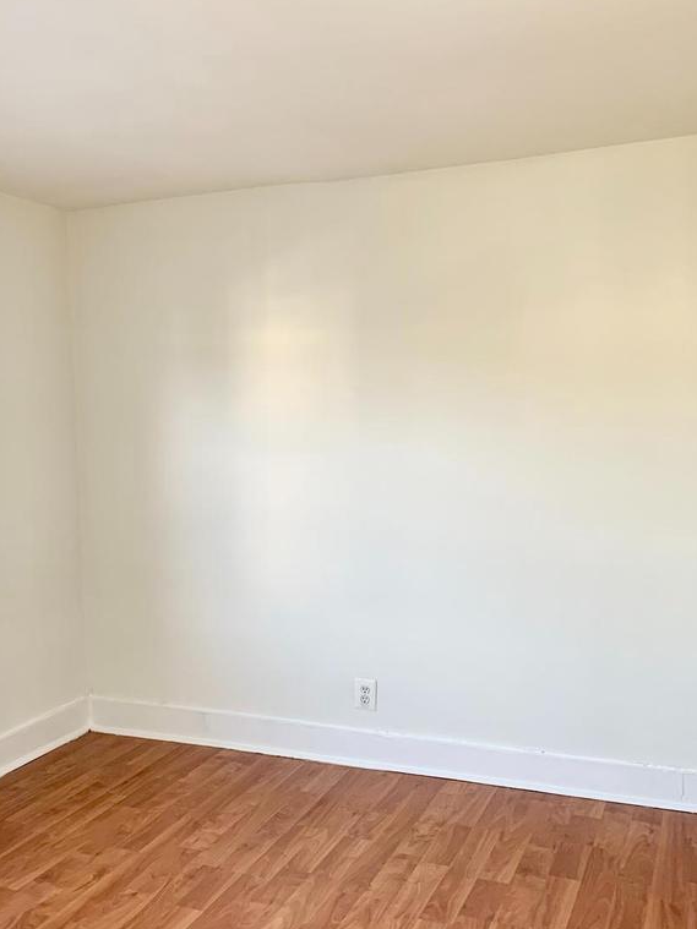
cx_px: 257
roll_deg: +1.2
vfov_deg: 50.1
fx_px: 994
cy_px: 496
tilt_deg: -3.6
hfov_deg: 38.4
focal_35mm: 37
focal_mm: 4.25
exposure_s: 1/68
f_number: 1.8
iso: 100
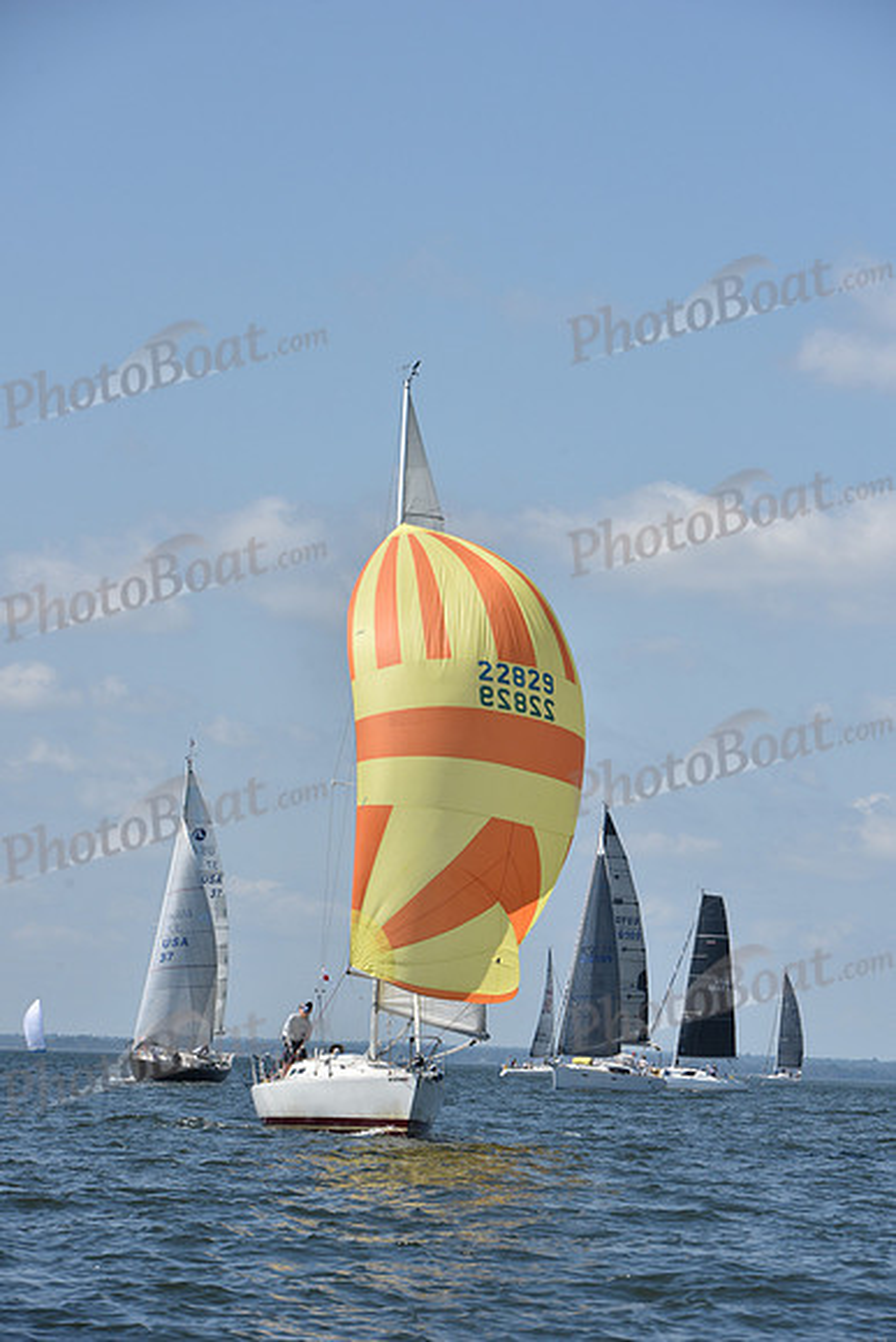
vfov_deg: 14.2
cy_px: 671
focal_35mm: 145
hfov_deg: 9.5
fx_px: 5410
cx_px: 448
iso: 320
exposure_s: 1/1250
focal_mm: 145
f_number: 9
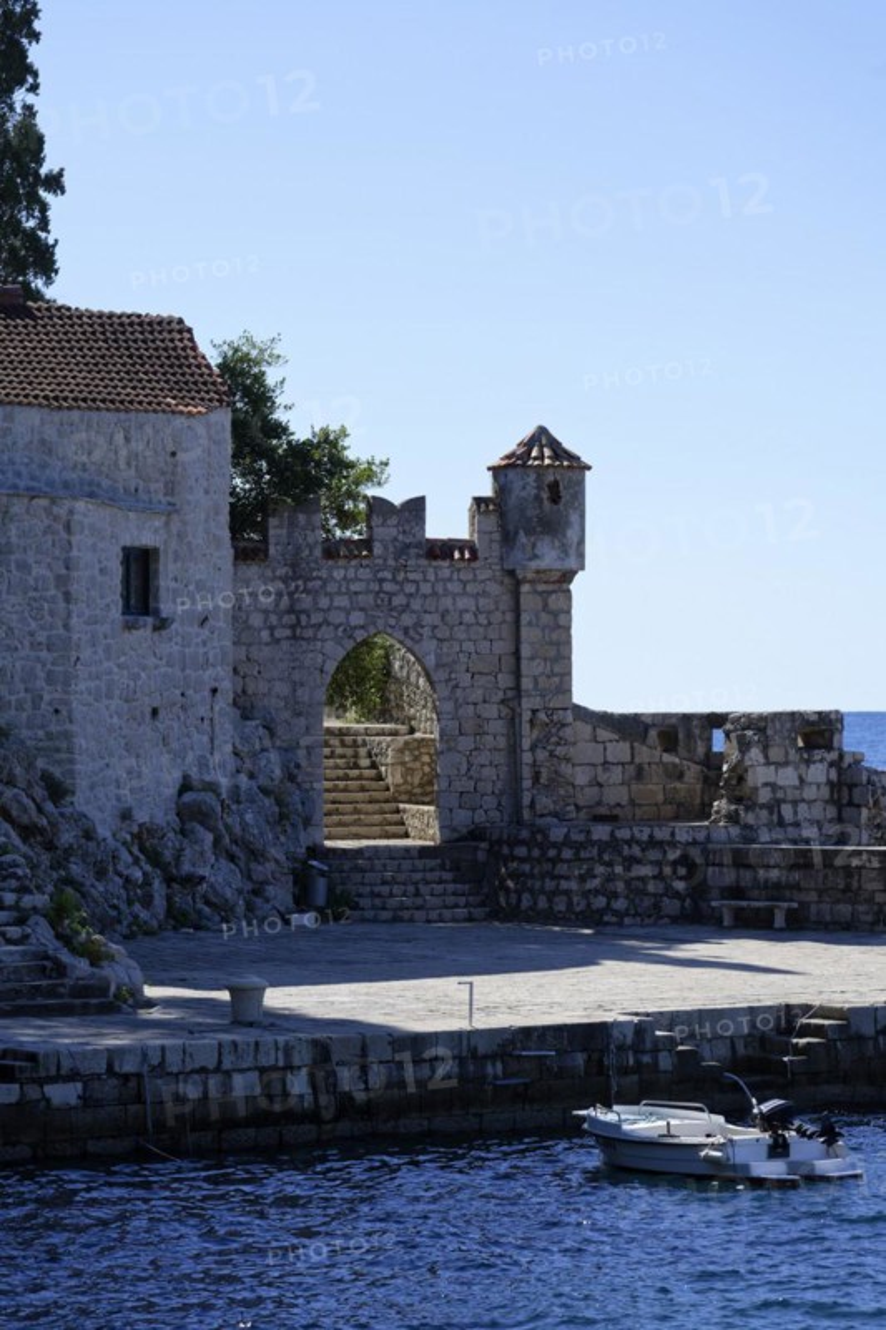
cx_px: 443
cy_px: 665
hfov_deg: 11.4
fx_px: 4432
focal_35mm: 120
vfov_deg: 17.1
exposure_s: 1/640
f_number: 6.3
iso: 160
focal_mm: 120
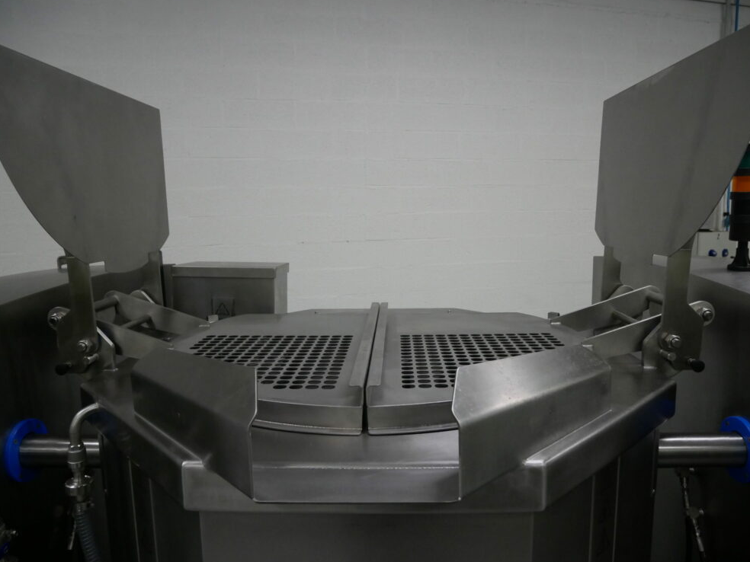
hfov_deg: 69.4
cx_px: 376
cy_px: 275
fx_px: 542
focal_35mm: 25
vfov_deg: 54.9
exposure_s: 1/250
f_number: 3.5
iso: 2000
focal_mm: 12
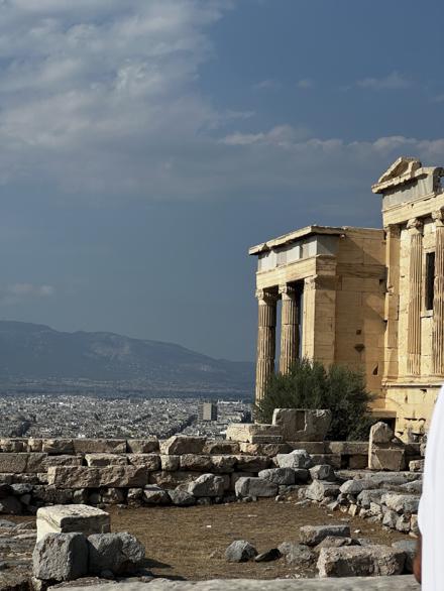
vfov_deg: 25.3
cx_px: 222
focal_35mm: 77
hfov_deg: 19.2
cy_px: 296
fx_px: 1316
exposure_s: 1/1815
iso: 32
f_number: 2.8
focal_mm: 9
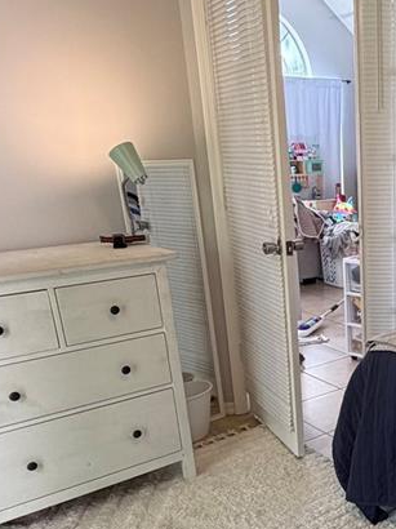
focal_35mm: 41
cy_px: 382
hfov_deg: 32.2
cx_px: 401
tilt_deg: -21.1
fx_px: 626
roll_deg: +0.7
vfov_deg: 44.6
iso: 160
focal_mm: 2.22
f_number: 2.2
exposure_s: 1/60
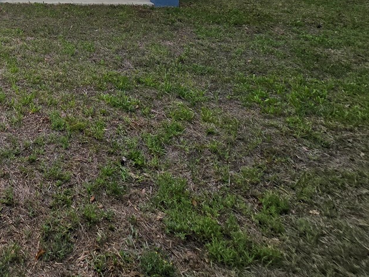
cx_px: -23
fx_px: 352
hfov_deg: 44.4
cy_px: -59
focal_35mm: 33
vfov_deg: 34.2
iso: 50
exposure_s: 1/2321
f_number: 2.2
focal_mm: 2.2
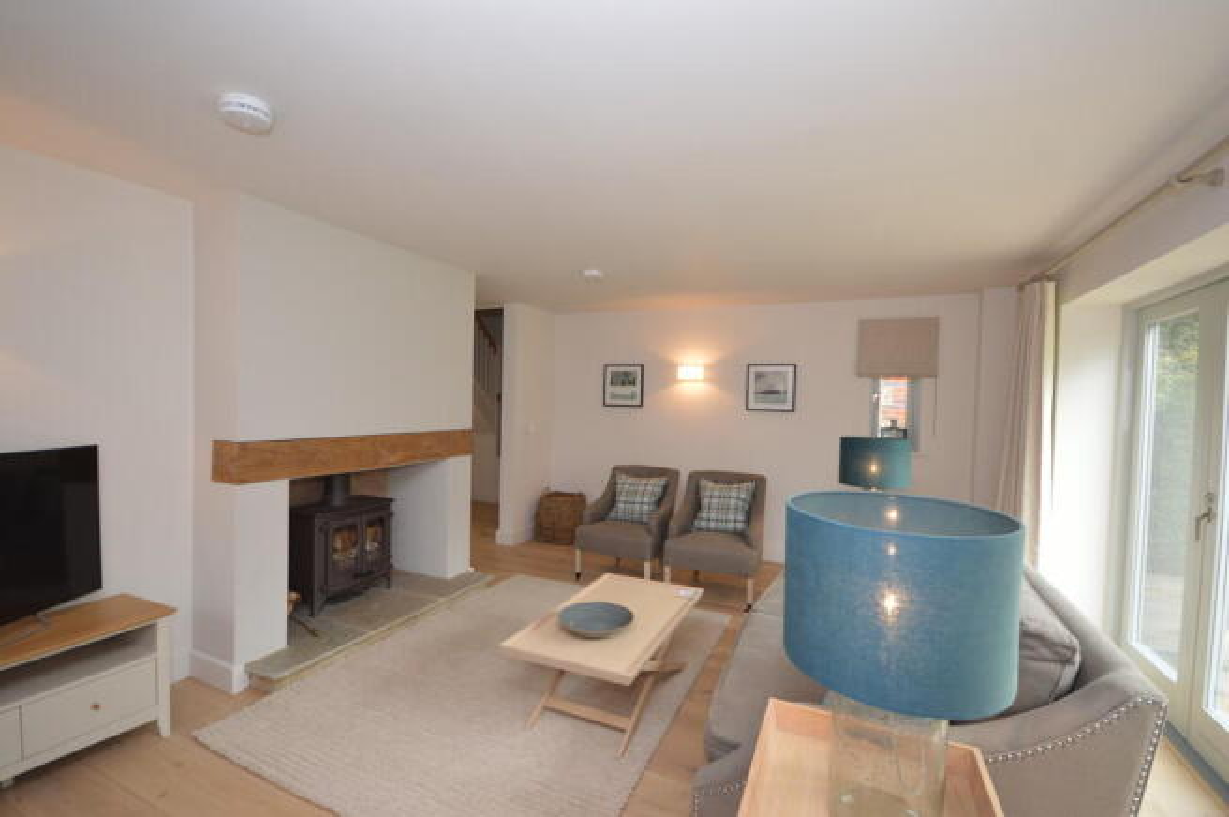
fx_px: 512
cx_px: 614
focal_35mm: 15
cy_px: 408
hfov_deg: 100.4
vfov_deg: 77.2
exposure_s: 1/60
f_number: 4
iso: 400
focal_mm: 10
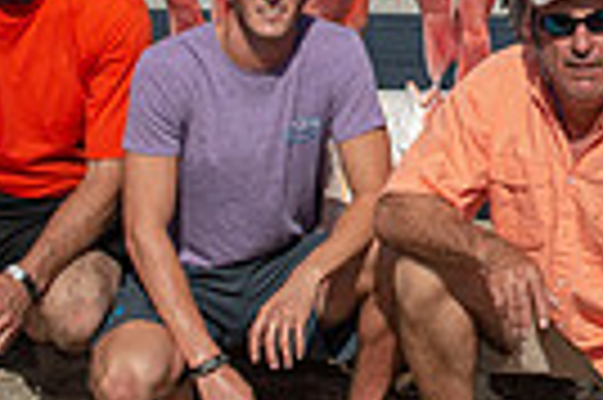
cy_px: -171
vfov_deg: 9.6
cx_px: 626
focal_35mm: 139
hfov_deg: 14.5
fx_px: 2325
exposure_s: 1/200
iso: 50
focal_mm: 32
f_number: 9
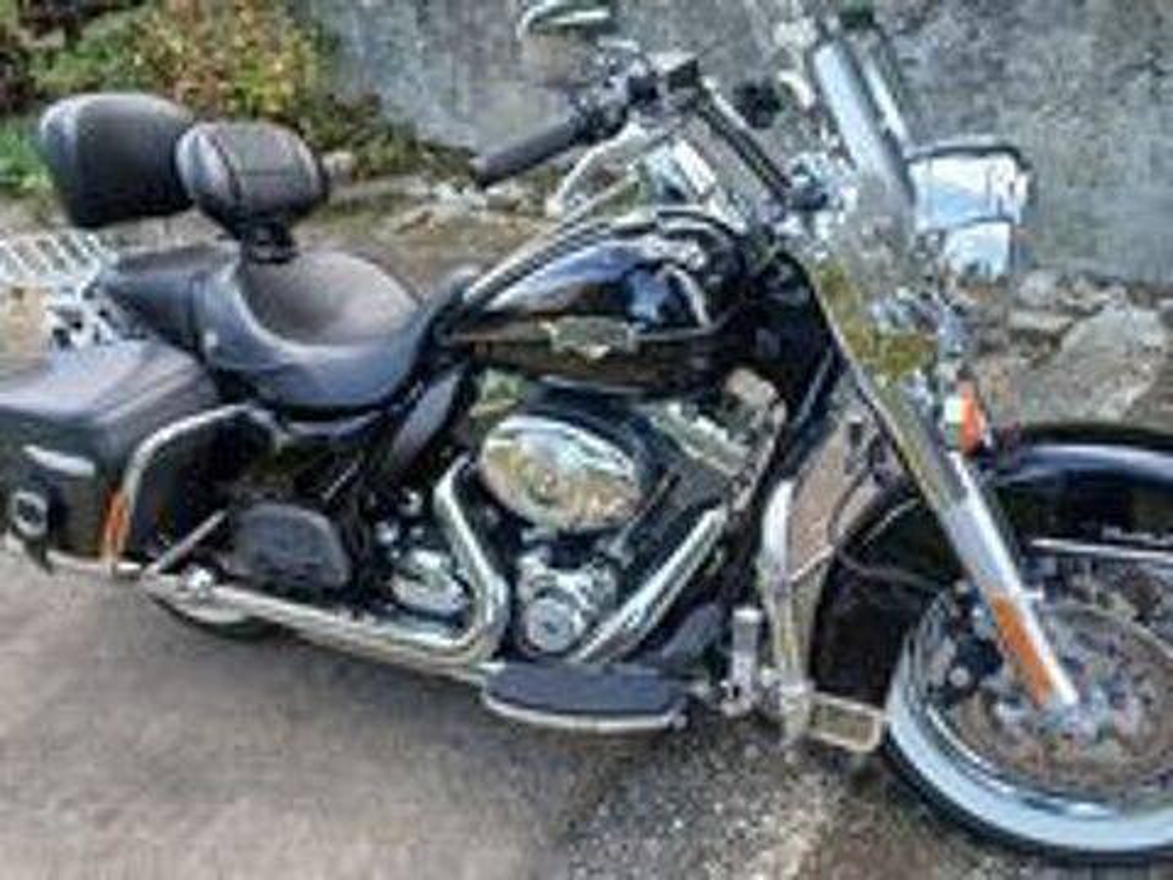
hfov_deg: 67.3
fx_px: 881
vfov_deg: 53.1
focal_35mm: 26
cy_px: 440
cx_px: 586
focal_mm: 3.98
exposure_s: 1/50
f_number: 1.8
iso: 40
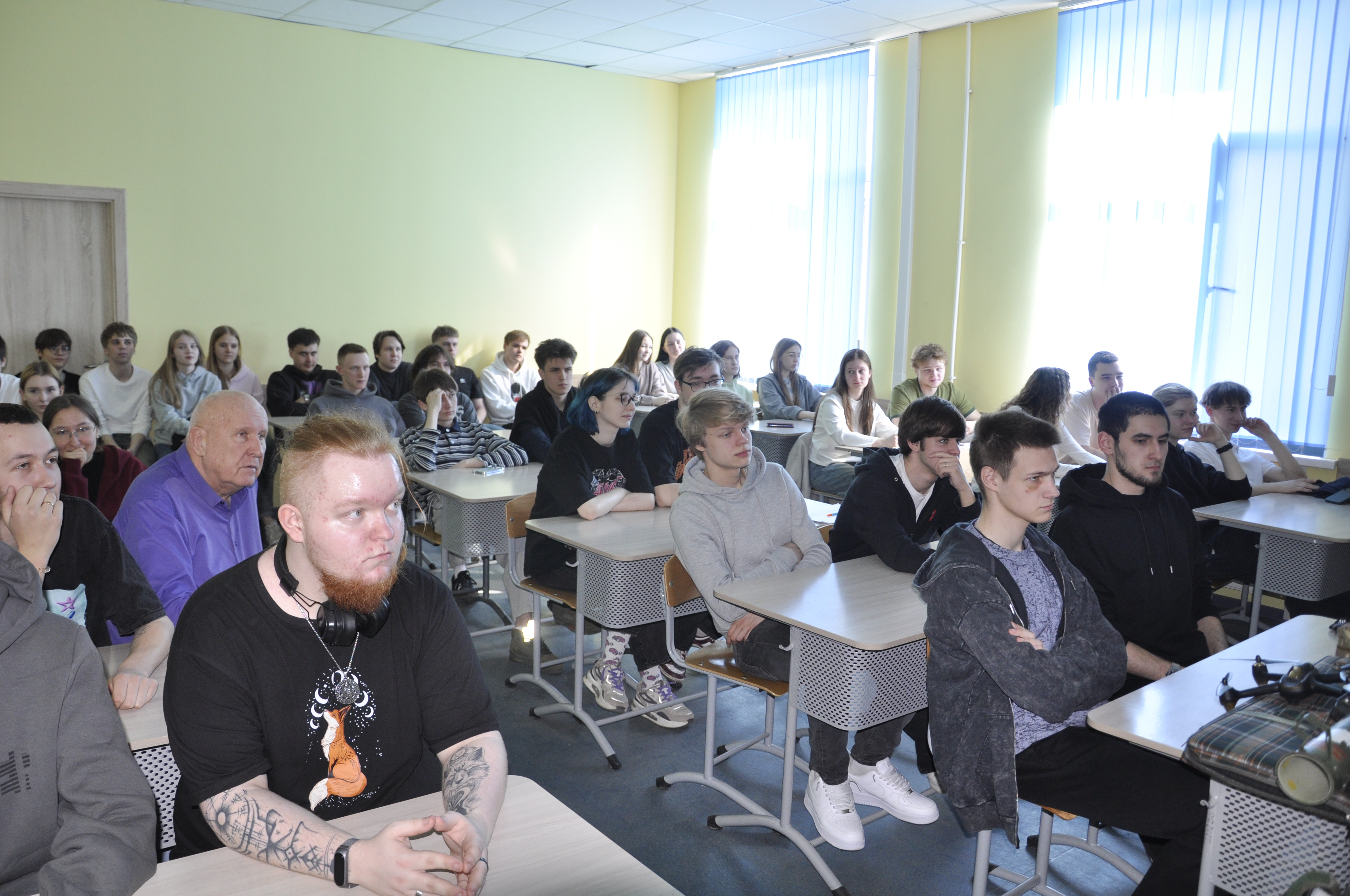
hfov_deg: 67.4
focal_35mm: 27
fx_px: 1011
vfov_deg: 47.8
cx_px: 675
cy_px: 448
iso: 450
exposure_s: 1/125
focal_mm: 18
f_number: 3.5
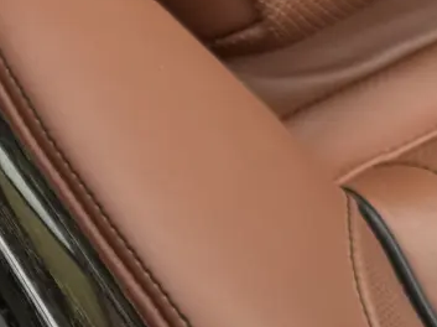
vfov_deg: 7.5
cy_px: 363
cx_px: -396
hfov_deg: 9.5
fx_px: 2472
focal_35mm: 196
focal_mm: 6.76
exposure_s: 1/411
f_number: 1.78
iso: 64
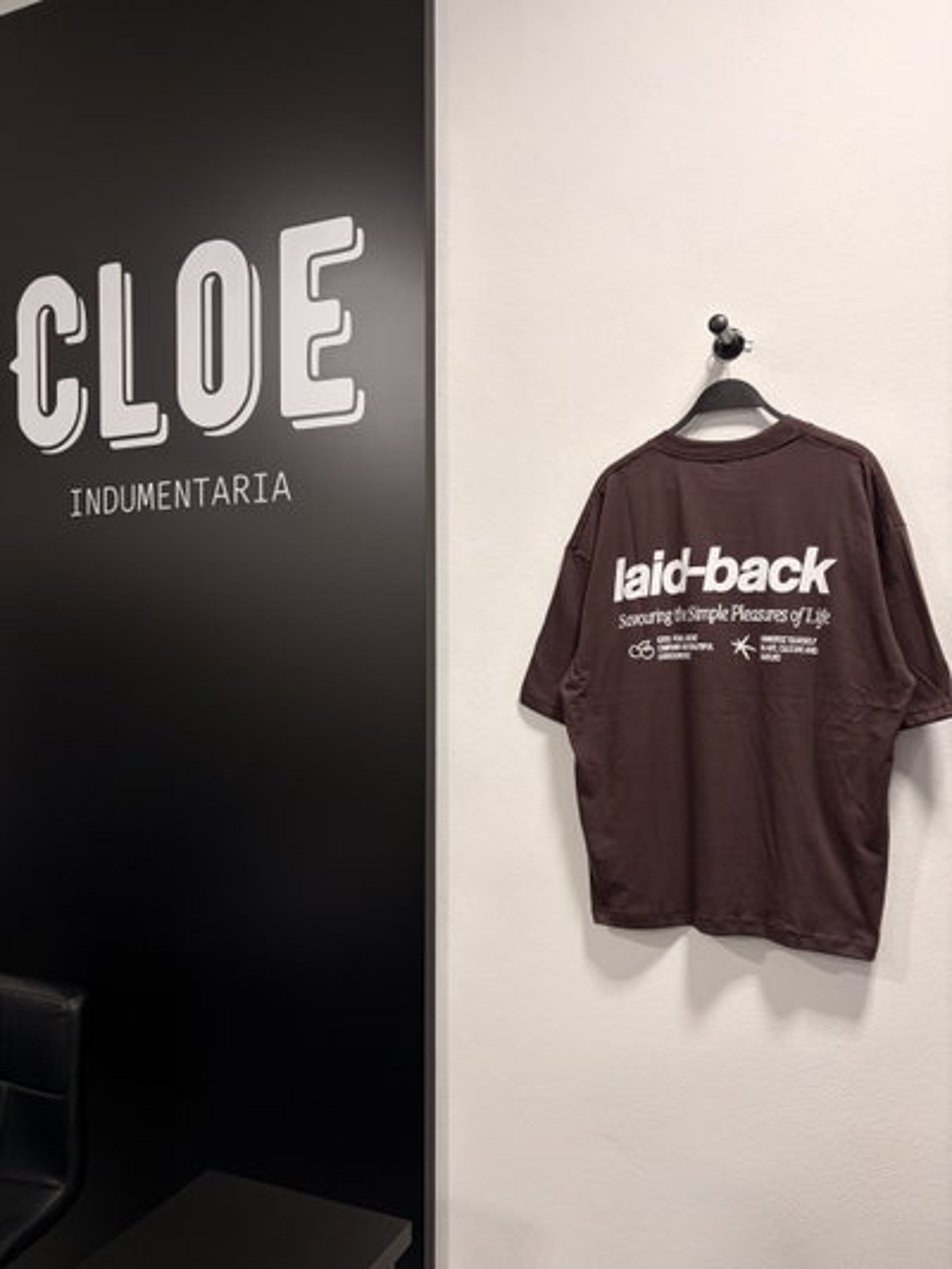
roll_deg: -0.6
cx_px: 476
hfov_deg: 53.1
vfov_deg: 67.3
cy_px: 634
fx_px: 953
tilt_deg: +0.9
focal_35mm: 26
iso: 100
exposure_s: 1/50
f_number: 1.6
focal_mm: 5.96
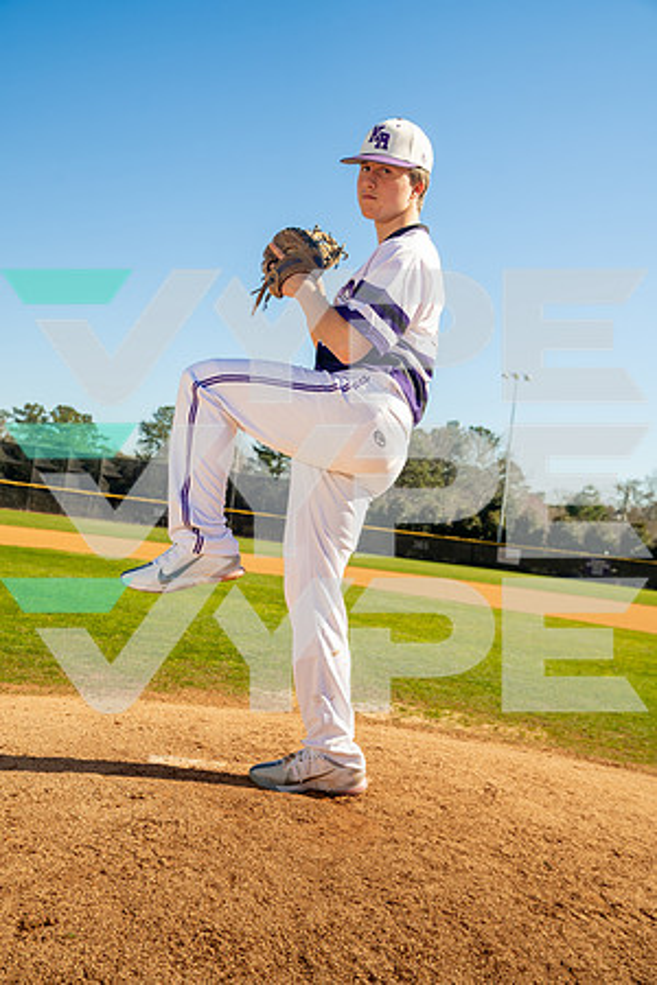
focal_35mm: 39
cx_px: 328
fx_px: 1068
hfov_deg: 34.2
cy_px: 492
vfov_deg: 49.6
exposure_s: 1/125
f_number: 5.6
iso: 100
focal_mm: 39
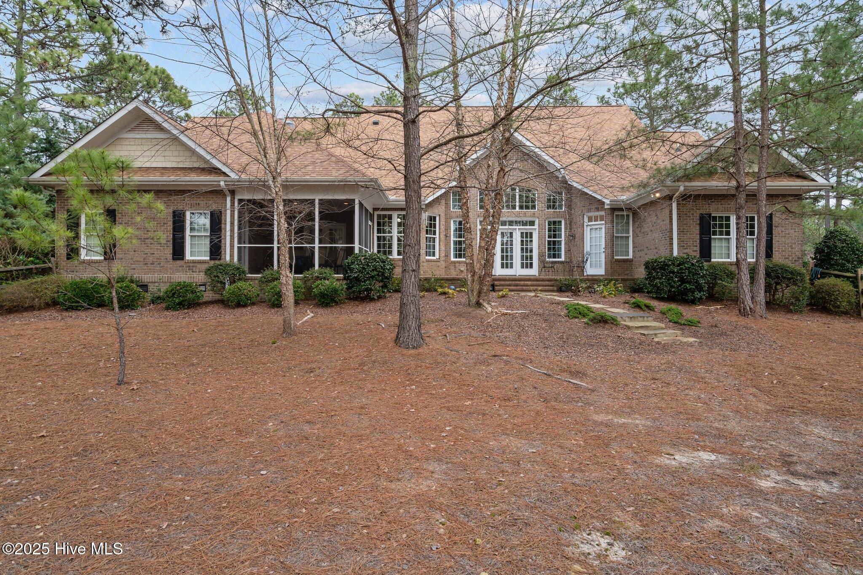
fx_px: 455
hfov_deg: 86.9
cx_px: 432
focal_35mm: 19
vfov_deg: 64.5
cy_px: 288
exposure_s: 1/160
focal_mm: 19
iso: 400
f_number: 8
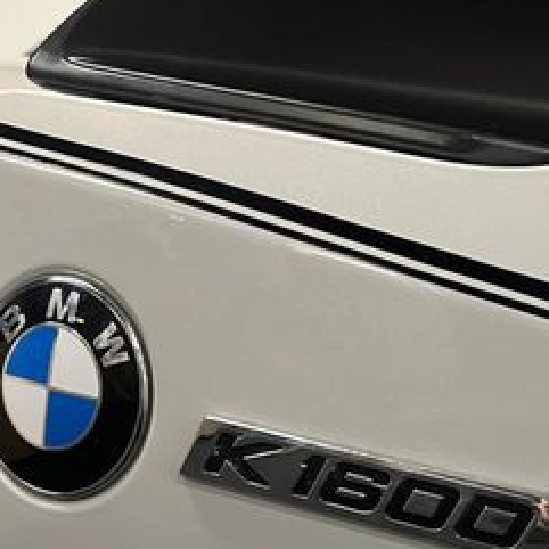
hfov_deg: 28.1
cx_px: 344
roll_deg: +1.1
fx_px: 1095
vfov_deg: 27.1
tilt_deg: +2.4
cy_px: 501
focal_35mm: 61
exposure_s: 1/50
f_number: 1.6
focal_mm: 5.1
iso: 160
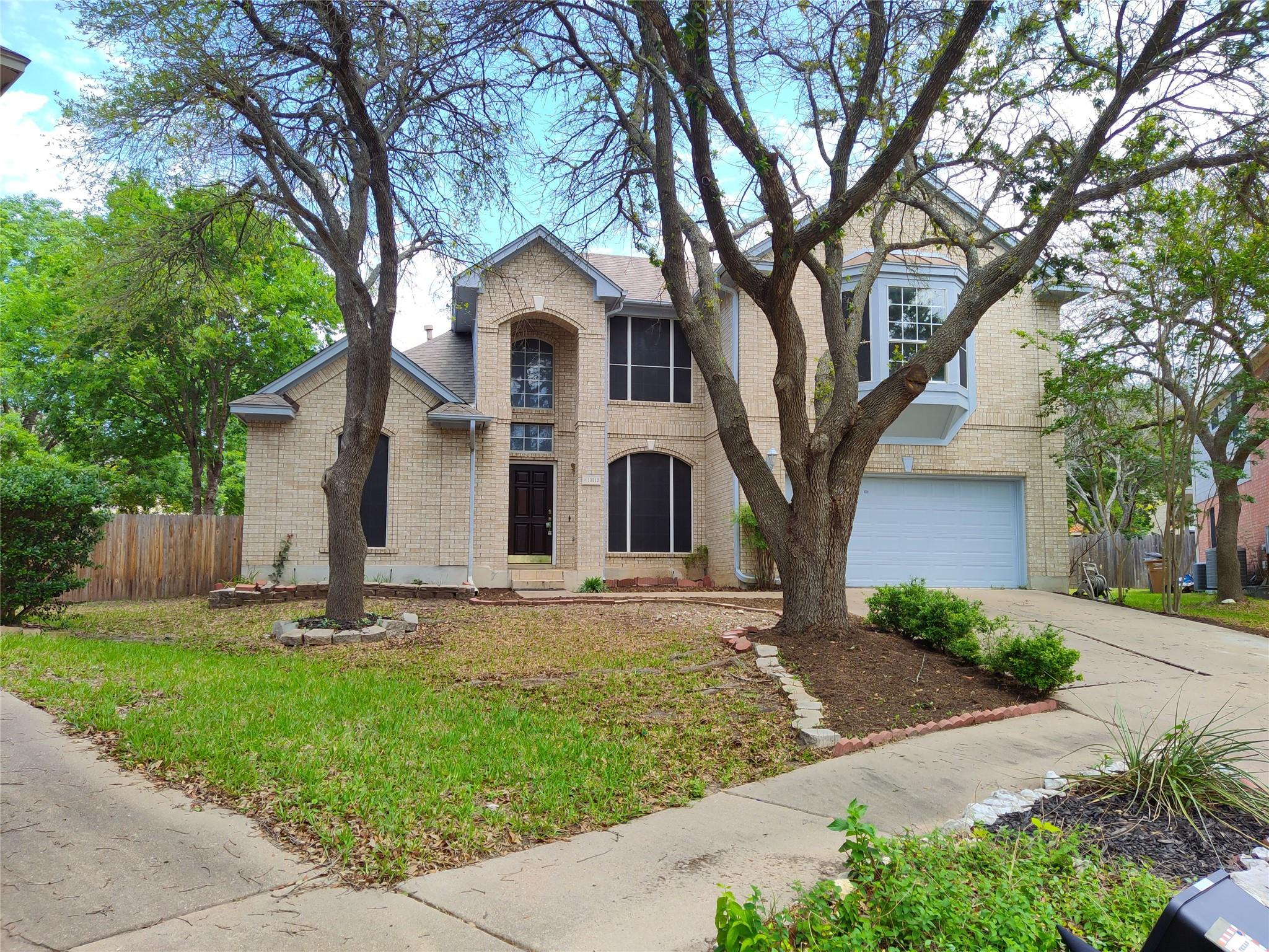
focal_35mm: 27
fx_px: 990
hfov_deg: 65.3
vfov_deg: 51.4
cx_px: 634
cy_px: 476
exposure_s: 1/550
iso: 112
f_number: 1.79
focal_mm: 4.71
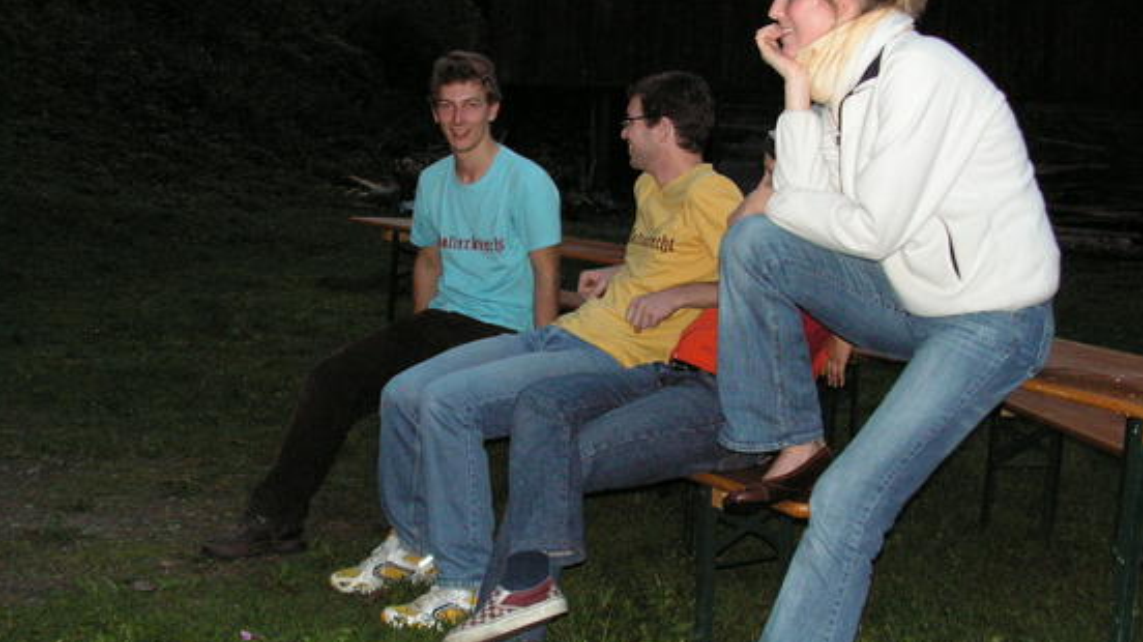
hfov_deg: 45.5
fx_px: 1363
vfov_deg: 26.5
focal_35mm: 45
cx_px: 605
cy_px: 344
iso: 160
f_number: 3.2
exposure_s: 1/40
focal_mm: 6.4
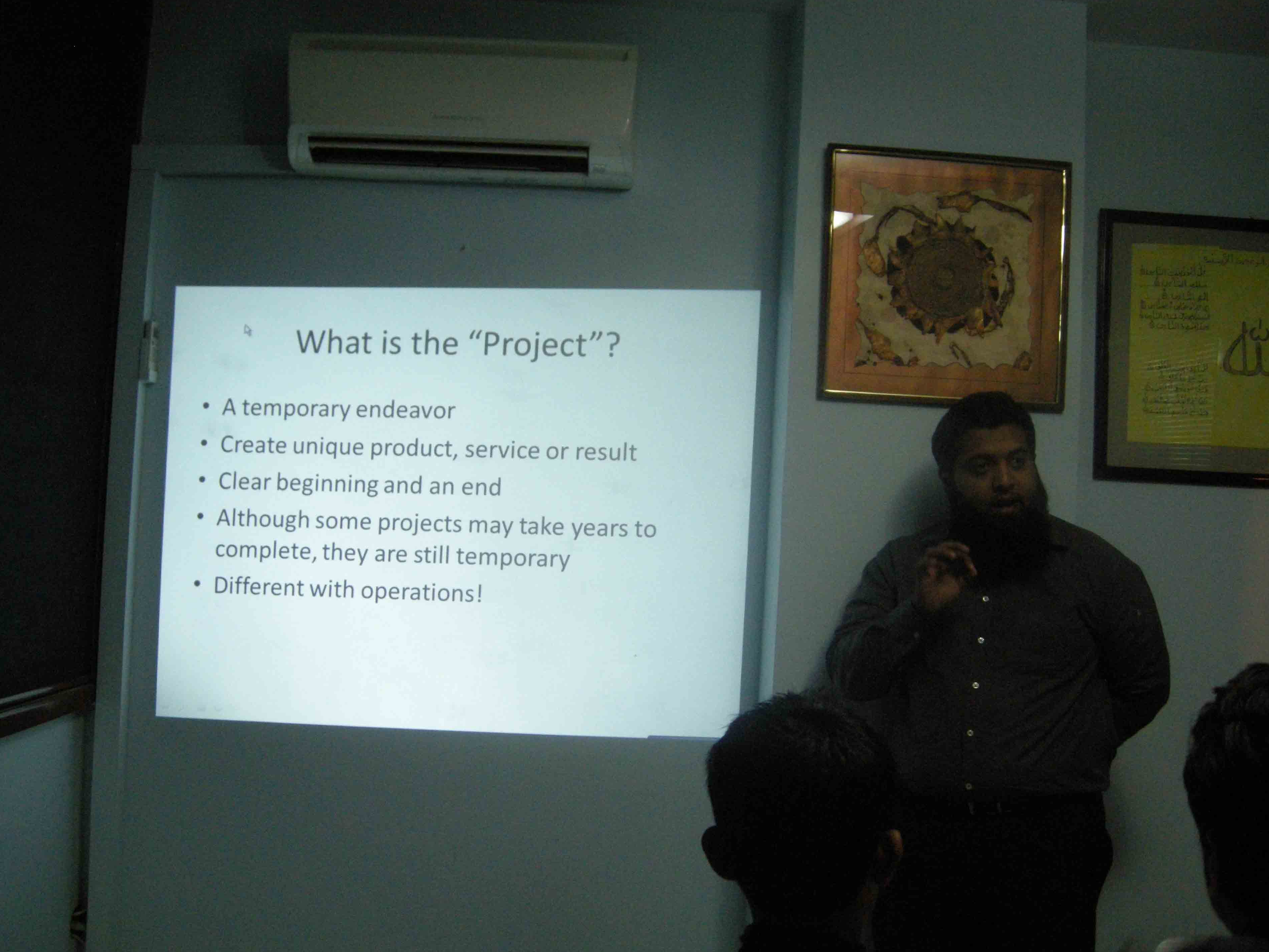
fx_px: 1356
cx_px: 632
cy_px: 499
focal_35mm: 37
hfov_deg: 50.1
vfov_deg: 38.7
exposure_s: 1/41.7
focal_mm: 7.5
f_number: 2.7
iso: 400
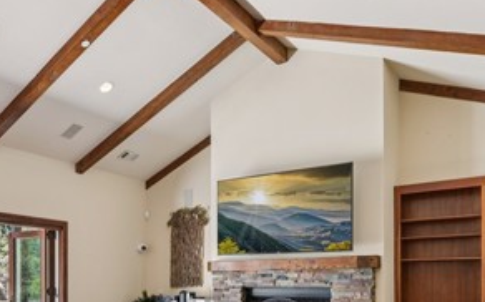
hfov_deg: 50.1
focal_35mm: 38
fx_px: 502
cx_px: 140
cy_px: 289
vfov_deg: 31.5
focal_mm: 17
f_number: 13
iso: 100
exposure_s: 1/3.33
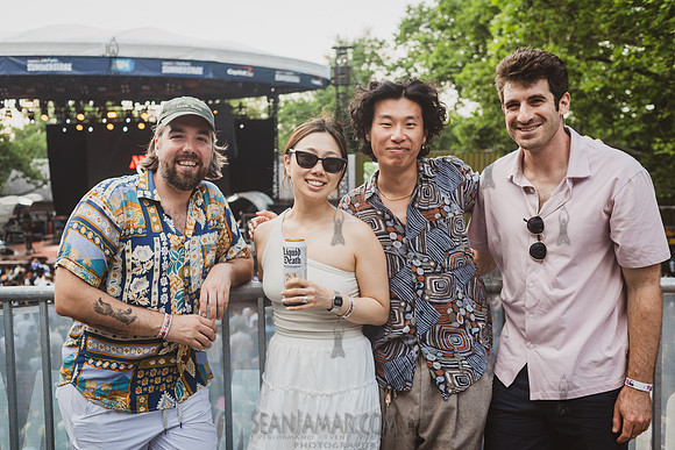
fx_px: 656
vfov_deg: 37.9
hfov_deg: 54.4
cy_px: 225
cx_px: 338
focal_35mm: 35
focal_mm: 35
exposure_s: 1/320
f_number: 3.5
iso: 800
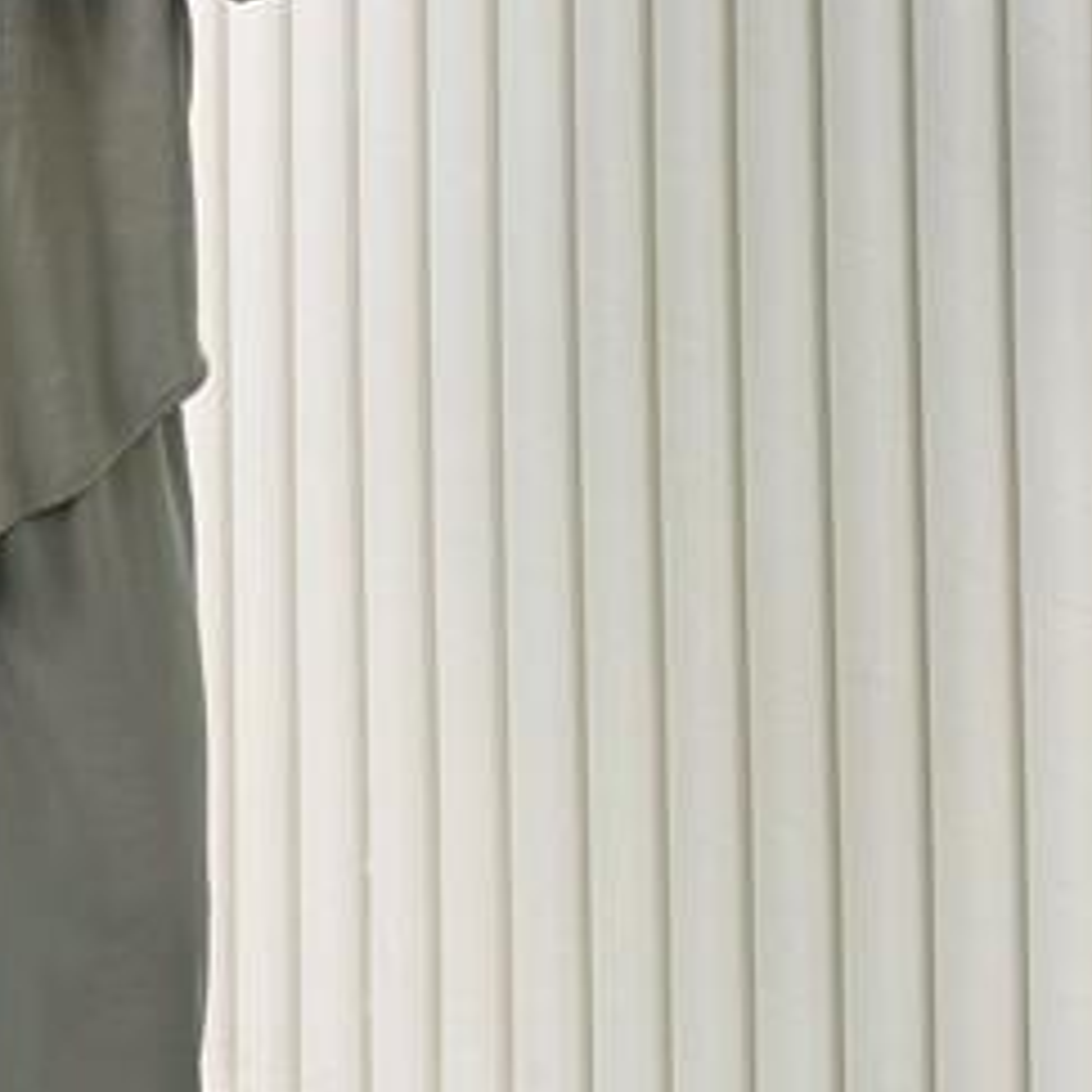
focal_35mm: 82
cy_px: -99
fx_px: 2927
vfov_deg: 20.2
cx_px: 88
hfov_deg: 20.7
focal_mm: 6.76
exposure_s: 1/183
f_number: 1.78
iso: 100
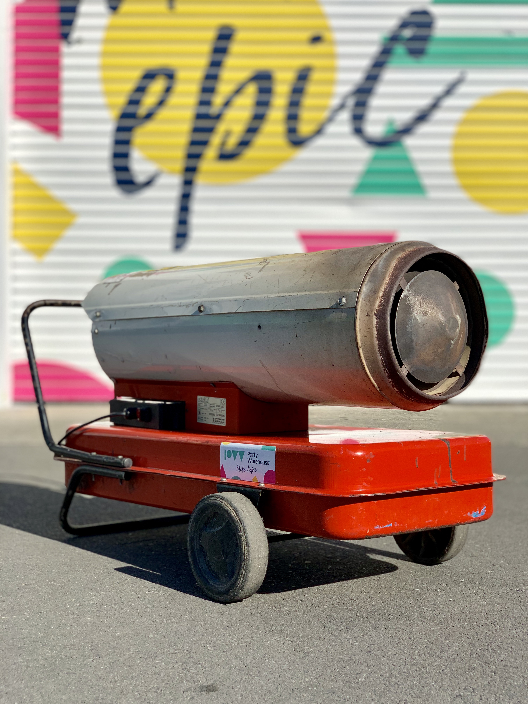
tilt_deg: +0.1
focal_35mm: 52
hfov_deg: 28.0
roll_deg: +0.0
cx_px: 264
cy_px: 352
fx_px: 1058
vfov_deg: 36.8
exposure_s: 1/2179
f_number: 2.4
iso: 16
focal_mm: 6
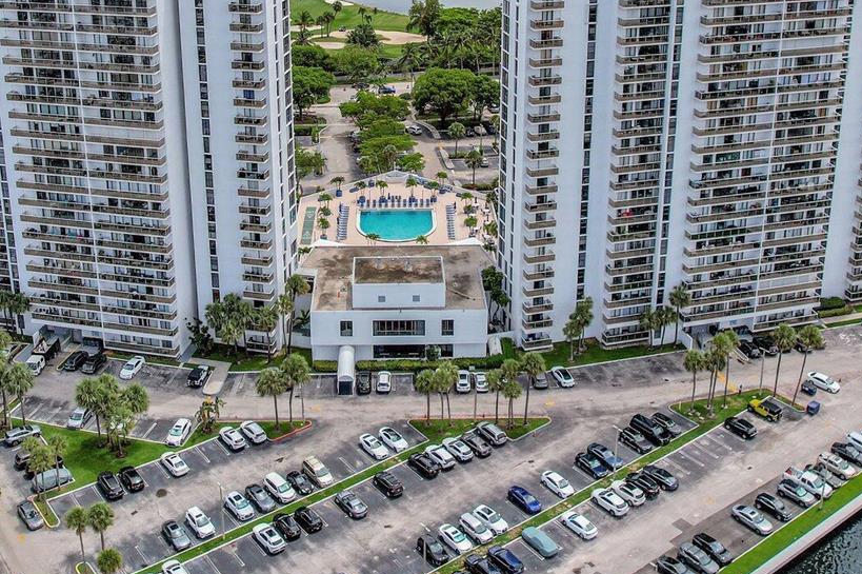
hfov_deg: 45.4
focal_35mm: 43
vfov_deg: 30.0
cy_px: 72
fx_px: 1029
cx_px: 387
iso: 170
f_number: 2.8
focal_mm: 8.38
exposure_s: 1/4000
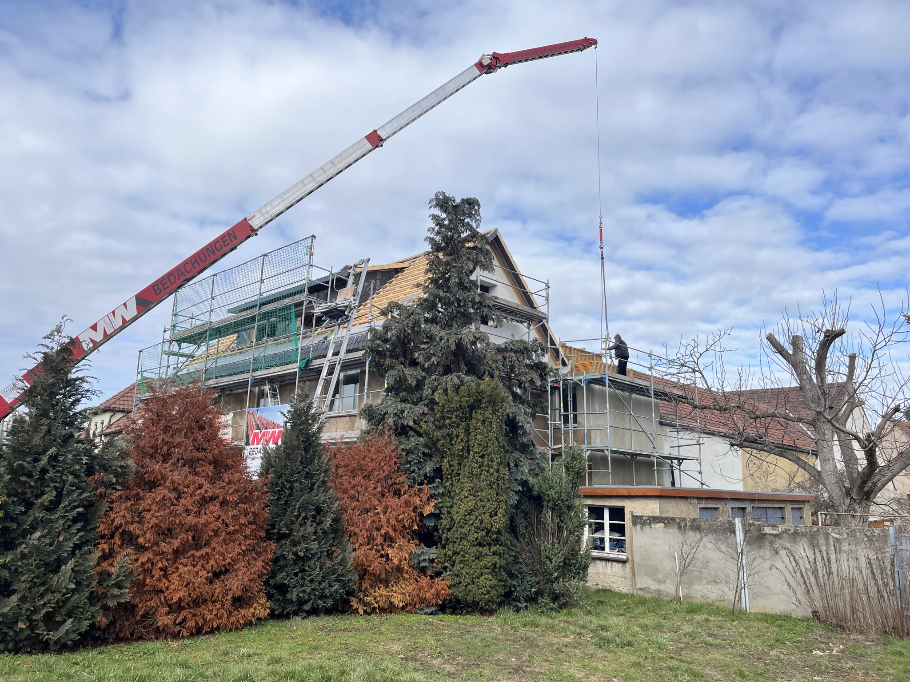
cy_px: 341
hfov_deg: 67.3
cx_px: 455
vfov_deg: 53.1
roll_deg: -3.4
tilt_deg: +22.8
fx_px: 683
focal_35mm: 26
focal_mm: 5.1
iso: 50
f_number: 1.6
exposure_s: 1/1309
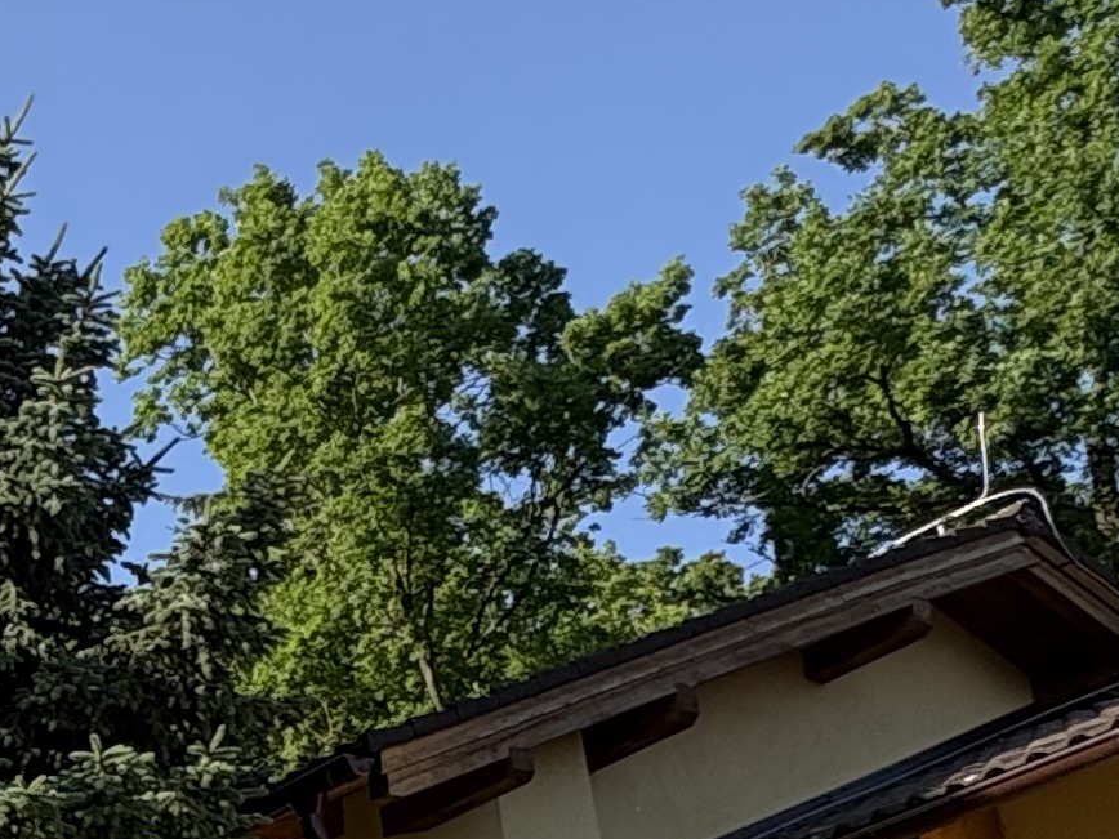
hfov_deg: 23.0
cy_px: 1240
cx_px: -645
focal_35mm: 65
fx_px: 2101
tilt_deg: +12.6
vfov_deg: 19.7
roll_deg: +2.4
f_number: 2.2
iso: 64
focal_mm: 2.22
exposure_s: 1/858
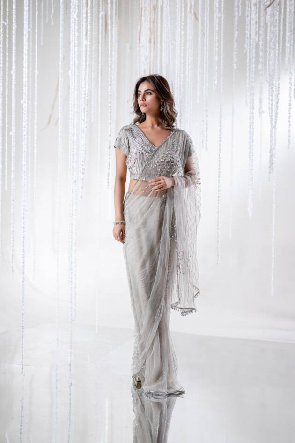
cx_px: 148
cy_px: 222
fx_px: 614
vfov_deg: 39.6
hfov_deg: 27.0
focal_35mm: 50
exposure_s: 1/320
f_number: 1.2
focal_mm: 50
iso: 160
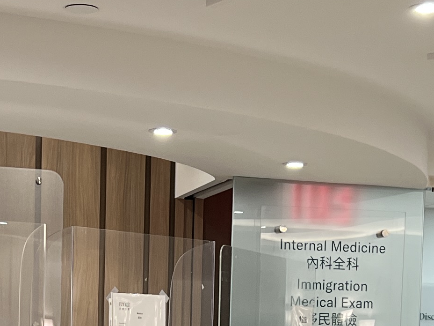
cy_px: 439
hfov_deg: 17.4
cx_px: 176
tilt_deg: -2.3
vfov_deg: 12.6
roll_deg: -1.6
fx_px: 1417
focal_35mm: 113
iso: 125
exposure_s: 1/120
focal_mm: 5.7
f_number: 1.5
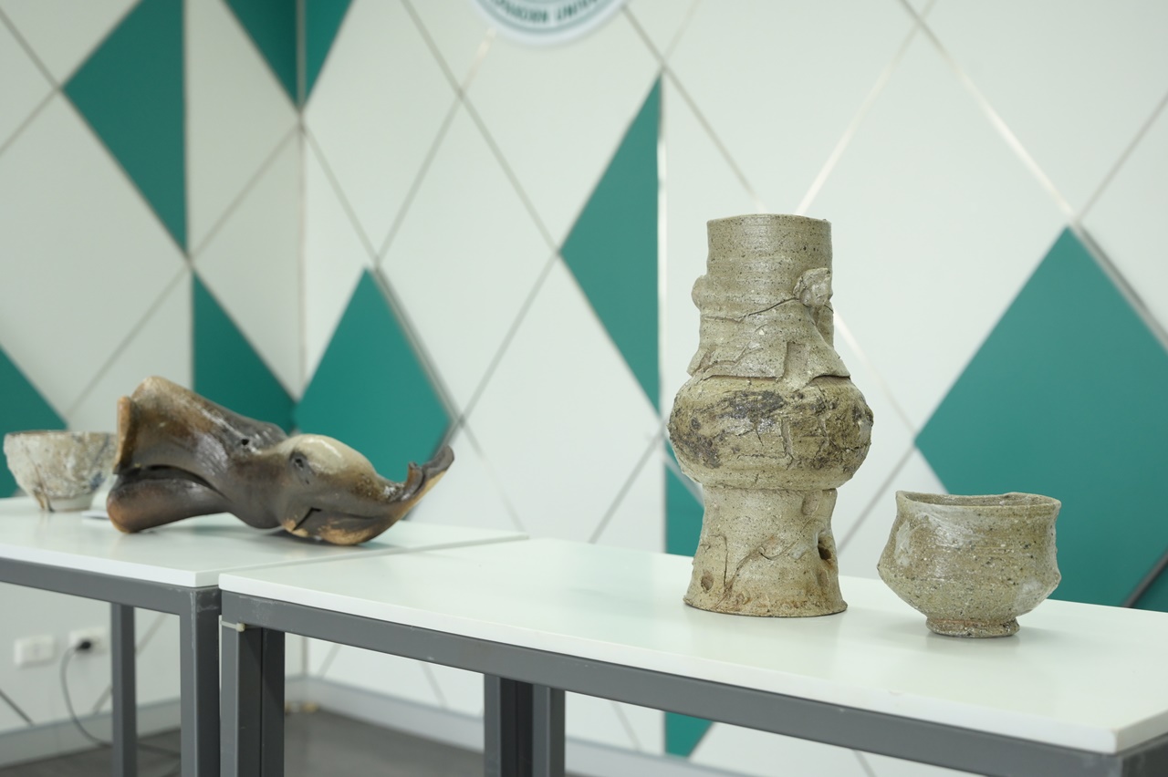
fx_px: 1524
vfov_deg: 28.6
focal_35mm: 47
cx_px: 584
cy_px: 388
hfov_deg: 41.9
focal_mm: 47
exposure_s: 1/200
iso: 1600
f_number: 5
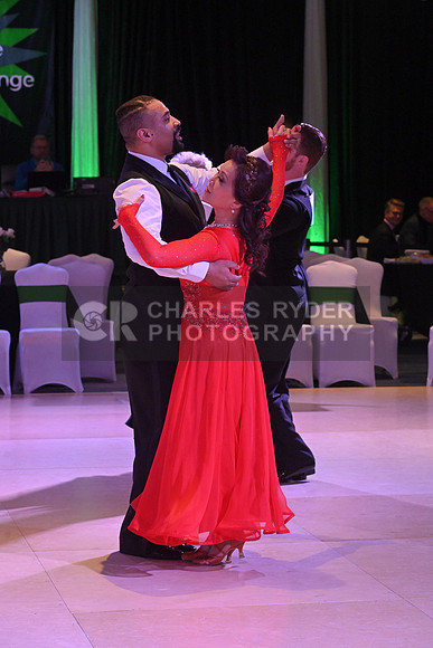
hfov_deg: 12.2
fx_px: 2019
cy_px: 324
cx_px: 216
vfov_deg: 18.3
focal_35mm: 112
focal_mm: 112
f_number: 8
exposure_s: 1/320
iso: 5000
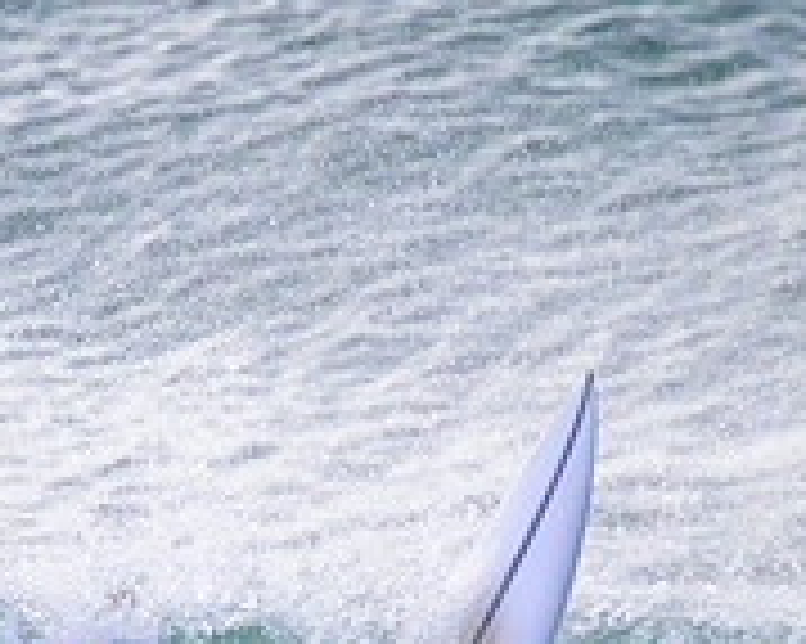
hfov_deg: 0.8
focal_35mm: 2439
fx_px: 58149
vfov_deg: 0.6
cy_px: 790
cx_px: -27
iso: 3200
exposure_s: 1/2000
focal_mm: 800
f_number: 11
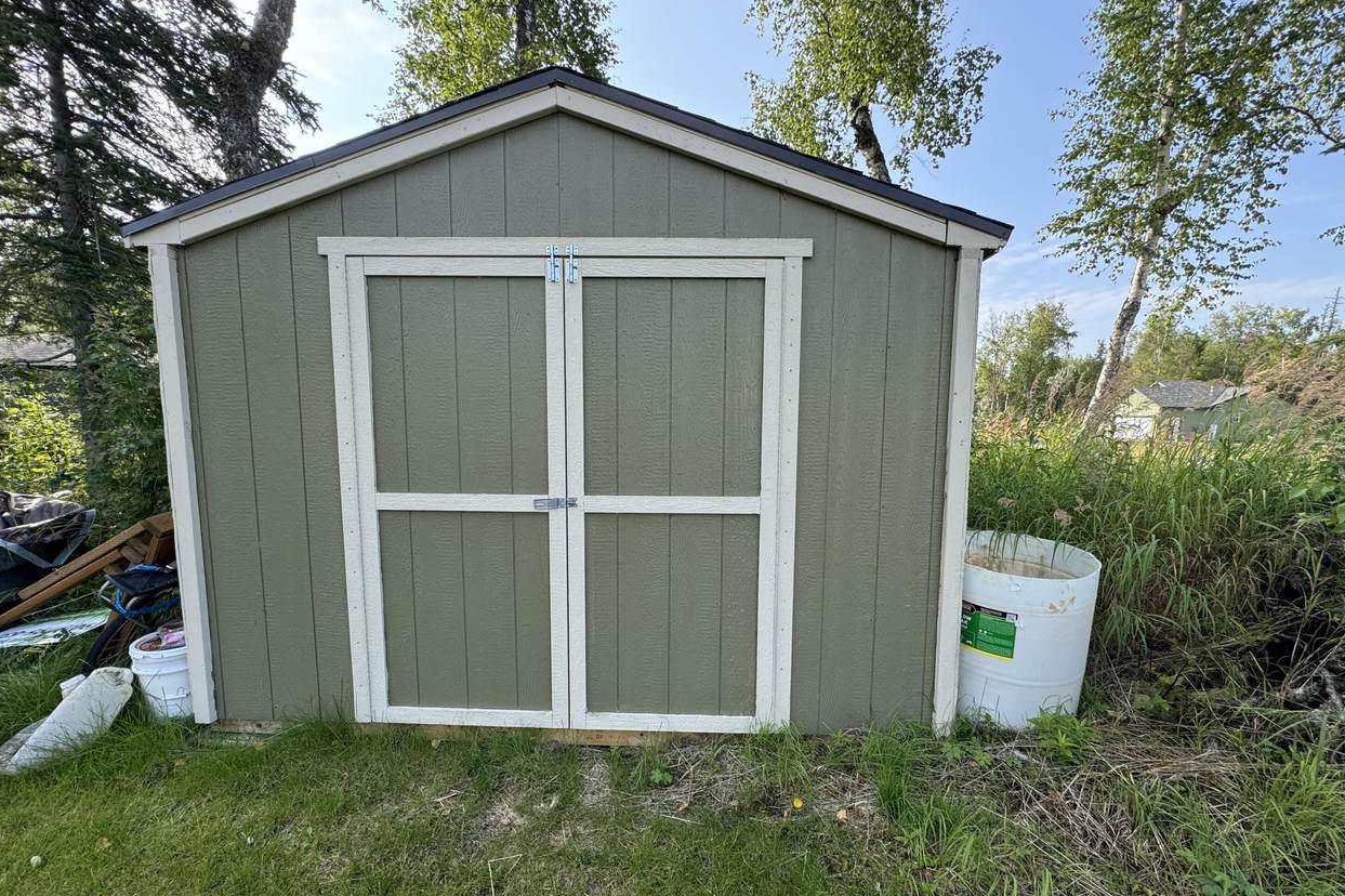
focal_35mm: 15
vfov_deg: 77.1
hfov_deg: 100.4
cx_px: 678
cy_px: 493
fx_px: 560
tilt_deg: -7.7
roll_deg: -0.3
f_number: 2.2
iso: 40
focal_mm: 2.22
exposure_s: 1/361
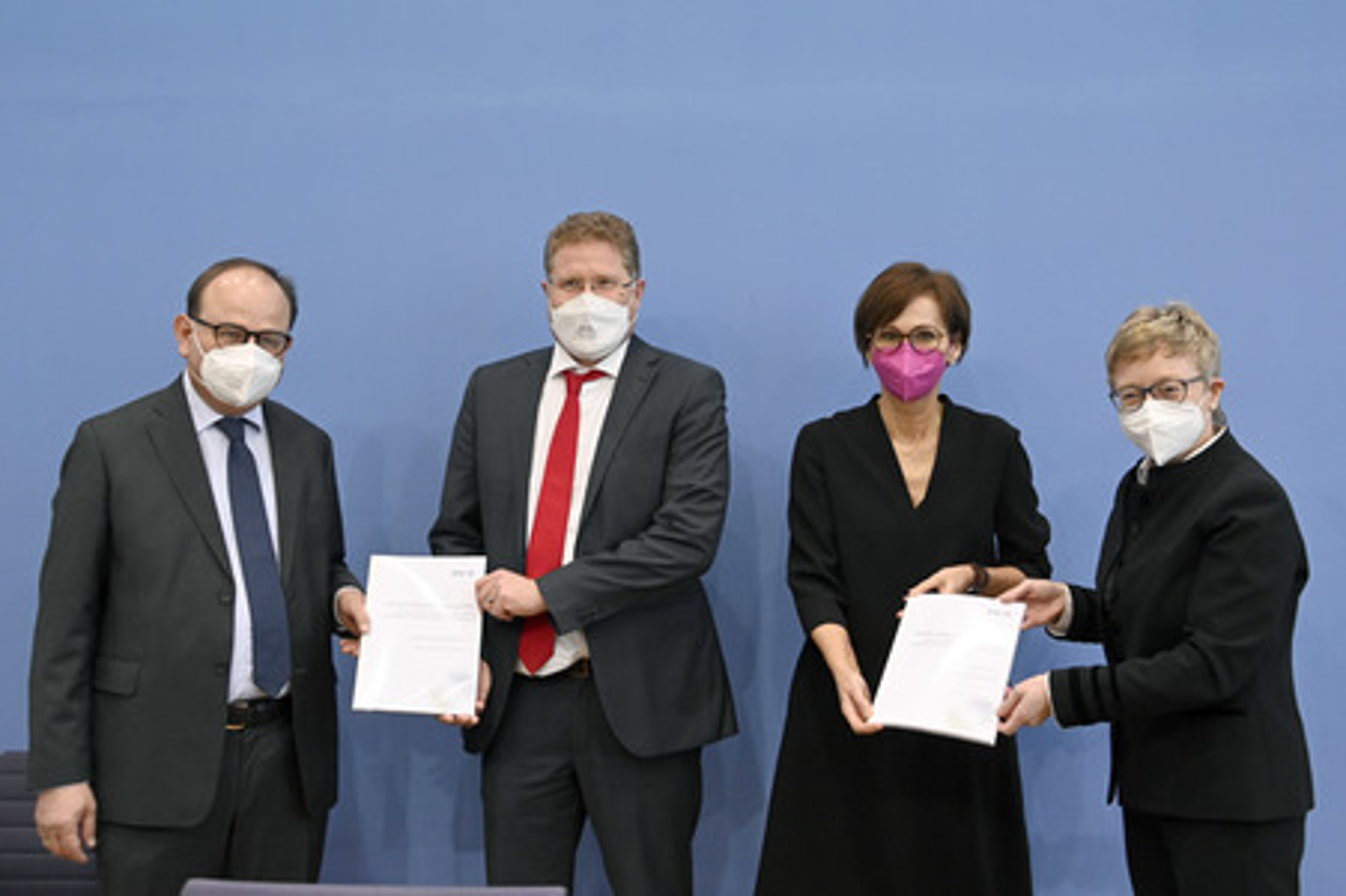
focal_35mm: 38
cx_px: 673
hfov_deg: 50.7
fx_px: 1420
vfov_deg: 35.0
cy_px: 448
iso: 5000
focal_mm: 38
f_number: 5.6
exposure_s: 1/640
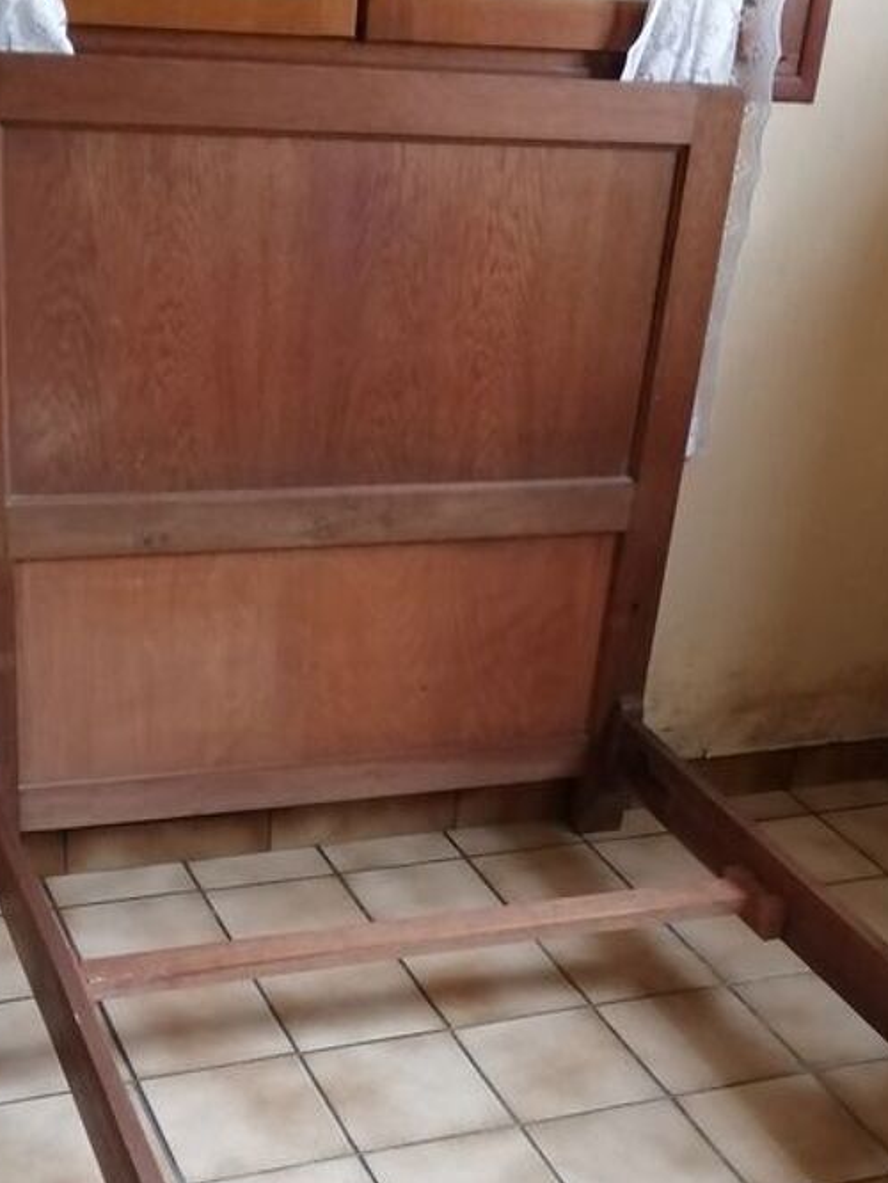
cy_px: 878
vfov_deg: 36.0
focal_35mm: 52
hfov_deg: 28.0
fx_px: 1777
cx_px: 407
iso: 400
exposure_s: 1/20
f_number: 1.8
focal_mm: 3.6
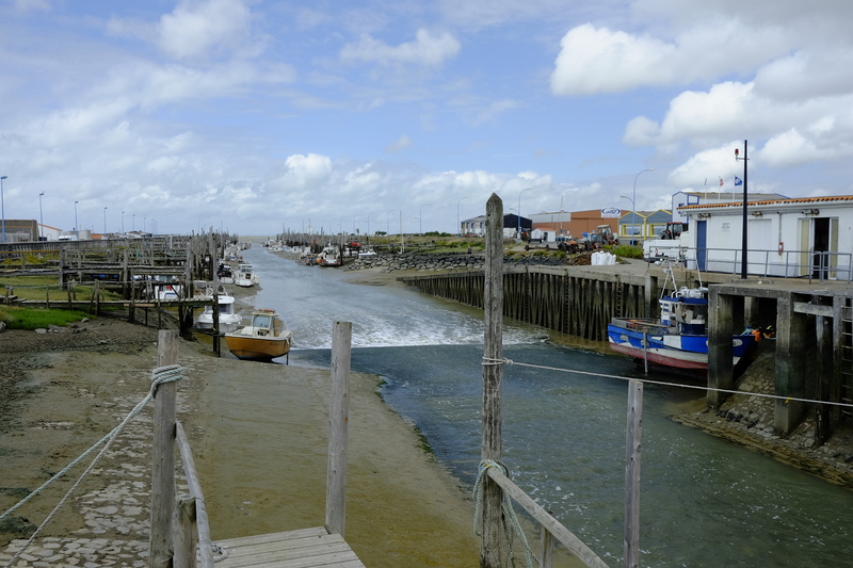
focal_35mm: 35
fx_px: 829
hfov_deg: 54.4
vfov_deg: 37.8
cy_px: 284
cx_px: 426
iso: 400
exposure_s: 1/220
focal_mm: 23
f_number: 8
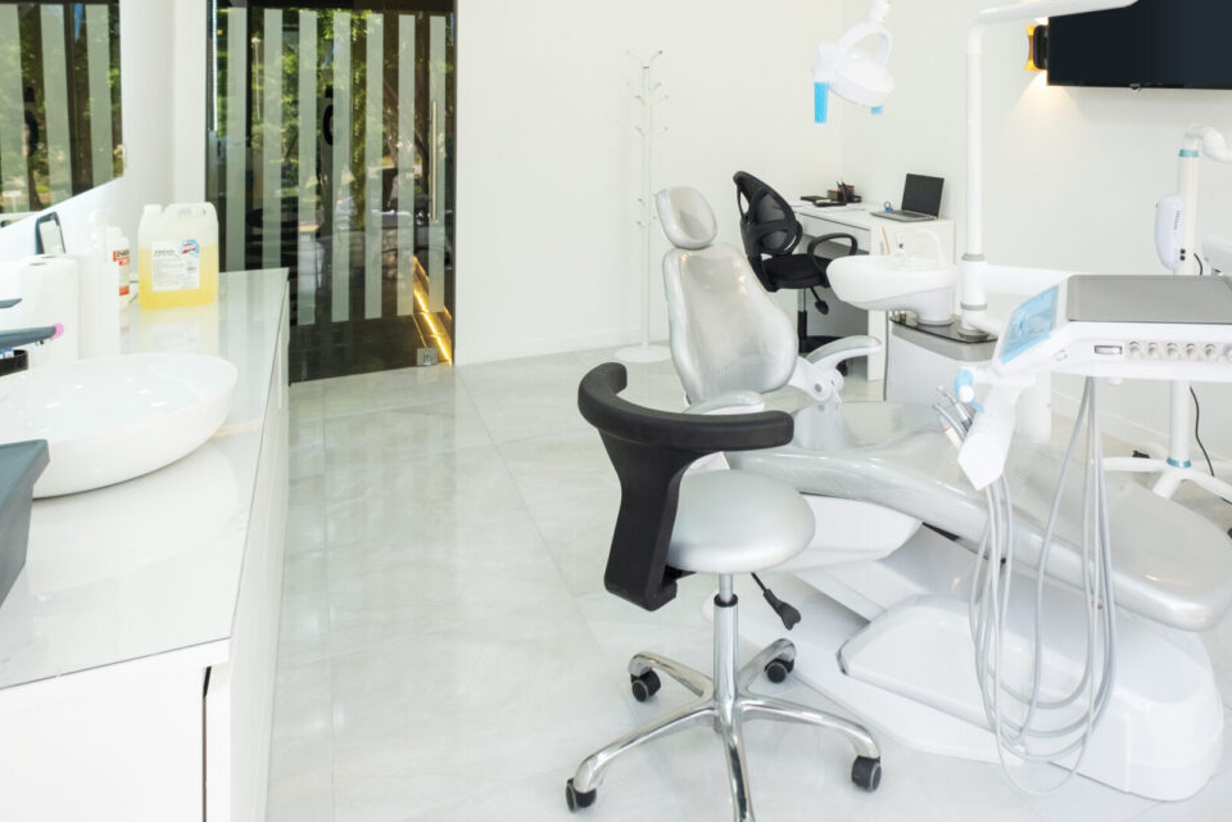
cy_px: 200
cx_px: 793
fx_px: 821
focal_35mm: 24
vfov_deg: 50.8
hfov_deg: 72.1
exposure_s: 1/80
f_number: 5
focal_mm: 10
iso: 400
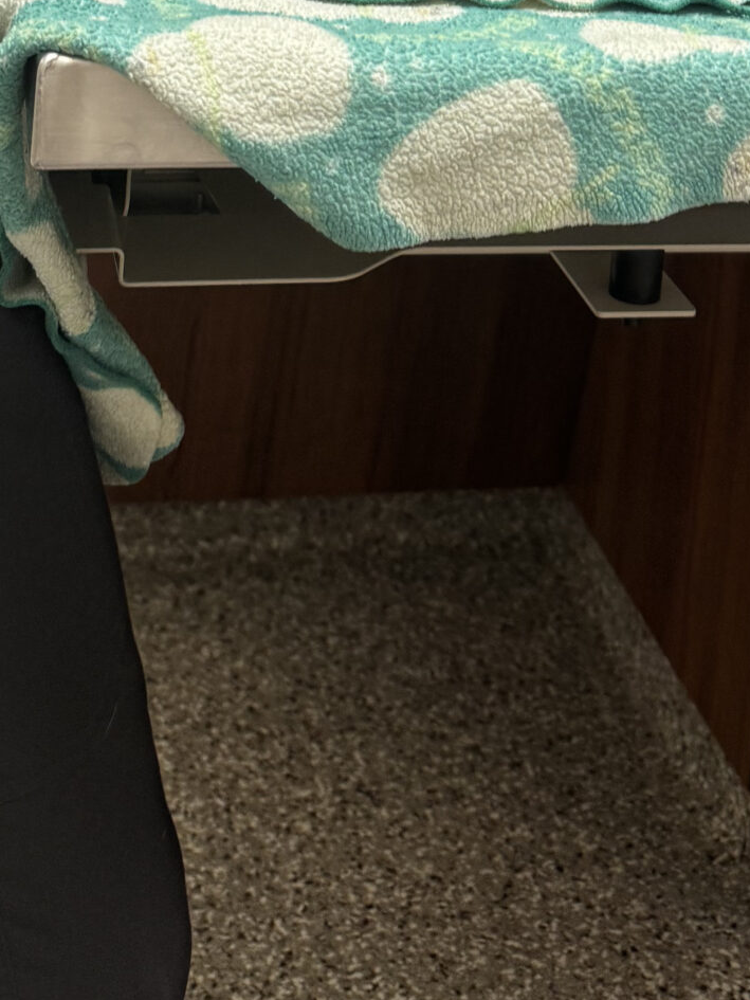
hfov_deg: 22.6
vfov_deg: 25.8
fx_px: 1877
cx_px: 423
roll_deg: -4.4
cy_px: -284
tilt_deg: -6.6
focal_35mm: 65
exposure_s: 1/60
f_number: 1.78
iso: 125
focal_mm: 6.76
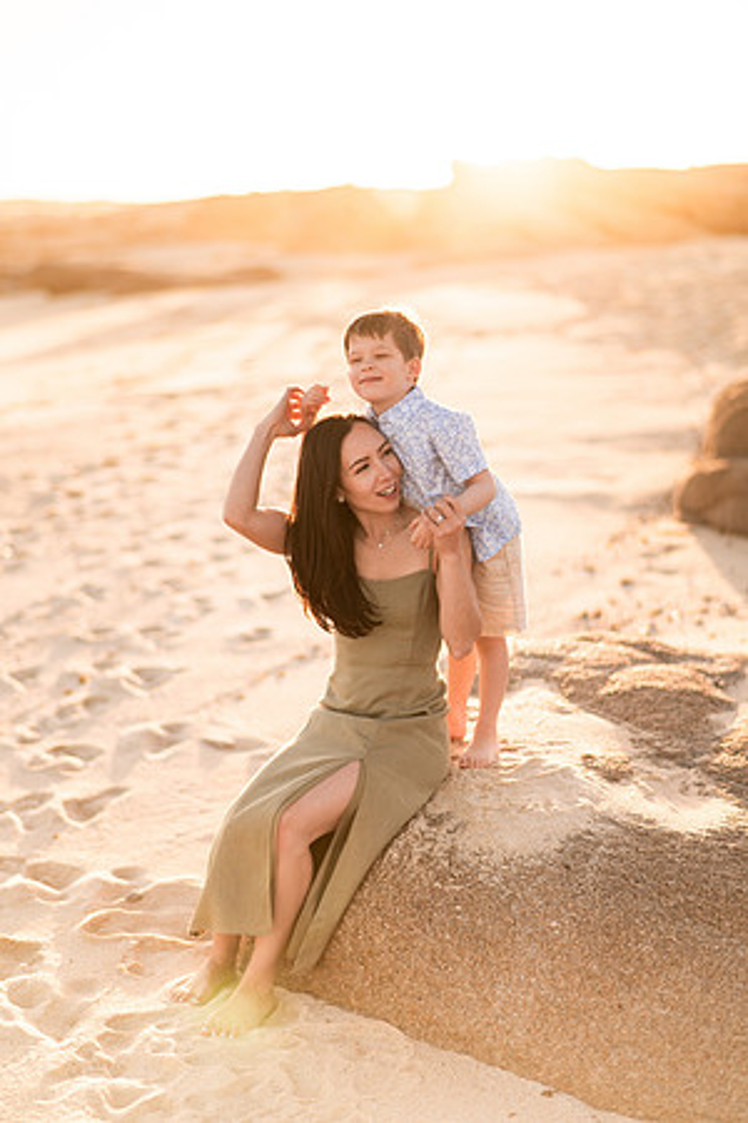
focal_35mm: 58
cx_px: 374
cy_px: 562
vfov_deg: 34.5
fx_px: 1808
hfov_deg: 23.4
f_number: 1.6
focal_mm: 58
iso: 100
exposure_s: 1/3200
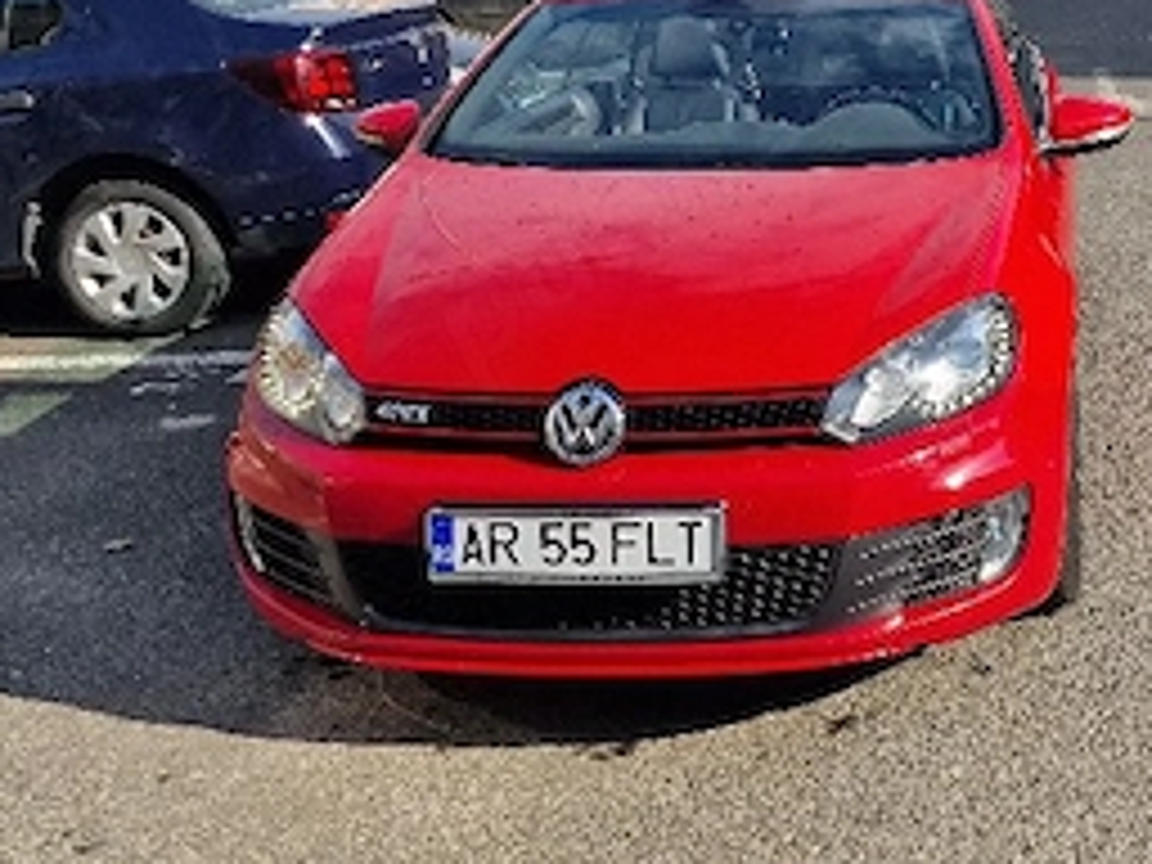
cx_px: 904
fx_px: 1797
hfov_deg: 34.6
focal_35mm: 54
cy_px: 171
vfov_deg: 26.5
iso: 50
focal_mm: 6.4
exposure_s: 1/1000
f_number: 1.8
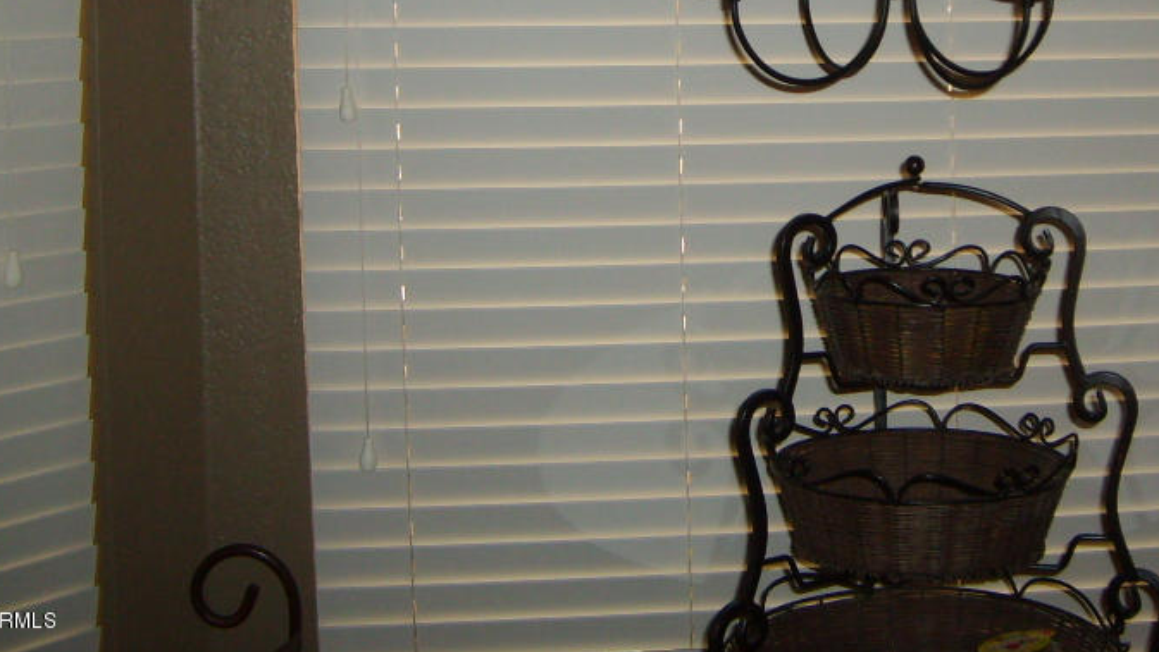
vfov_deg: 20.1
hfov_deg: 35.5
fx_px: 1783
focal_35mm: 58
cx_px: 803
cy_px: 9
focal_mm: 5.8
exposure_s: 1/45
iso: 100
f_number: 2.8
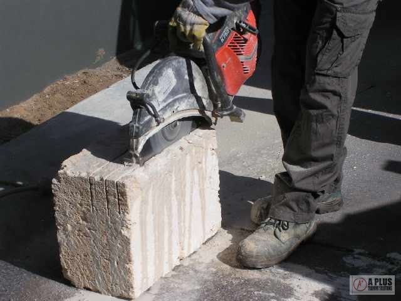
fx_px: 1101
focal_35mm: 95
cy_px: 150
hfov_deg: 20.7
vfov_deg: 15.6
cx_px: 200
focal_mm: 14.5
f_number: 7.1
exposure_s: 1/640
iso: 50
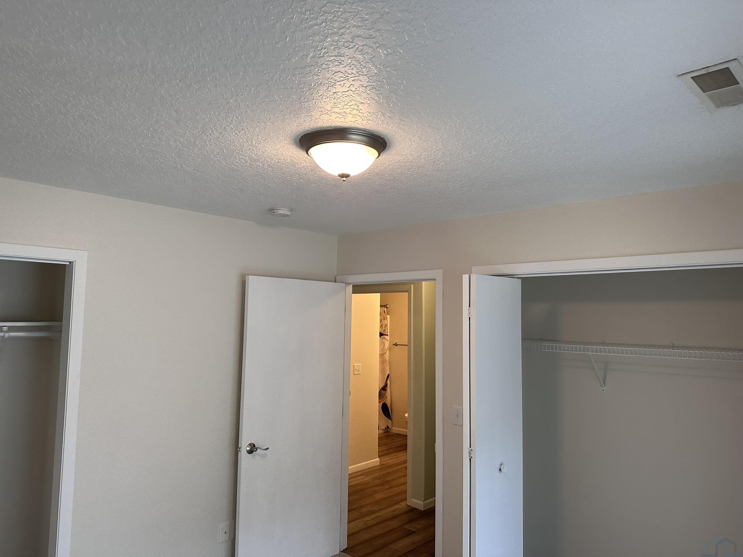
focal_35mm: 24
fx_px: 515
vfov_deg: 56.8
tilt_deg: +4.2
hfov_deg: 71.6
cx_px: 372
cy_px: 278
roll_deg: -0.9
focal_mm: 6.86
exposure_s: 1/120
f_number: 1.78
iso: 200
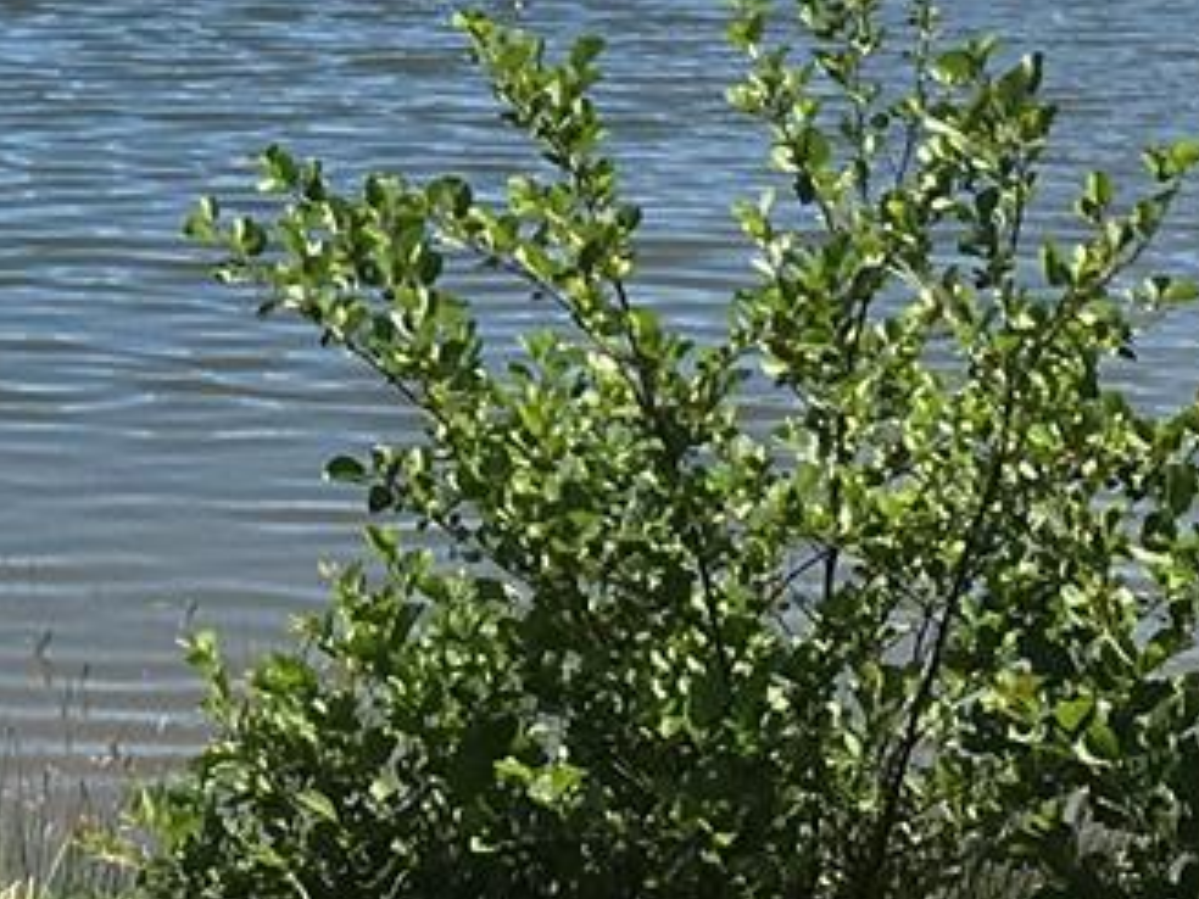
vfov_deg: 7.7
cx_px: -267
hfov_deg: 10.7
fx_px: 6269
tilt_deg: +2.1
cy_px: -1115
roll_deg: +1.4
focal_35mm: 181
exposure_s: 1/1399
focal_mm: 4.15
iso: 25
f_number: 2.2
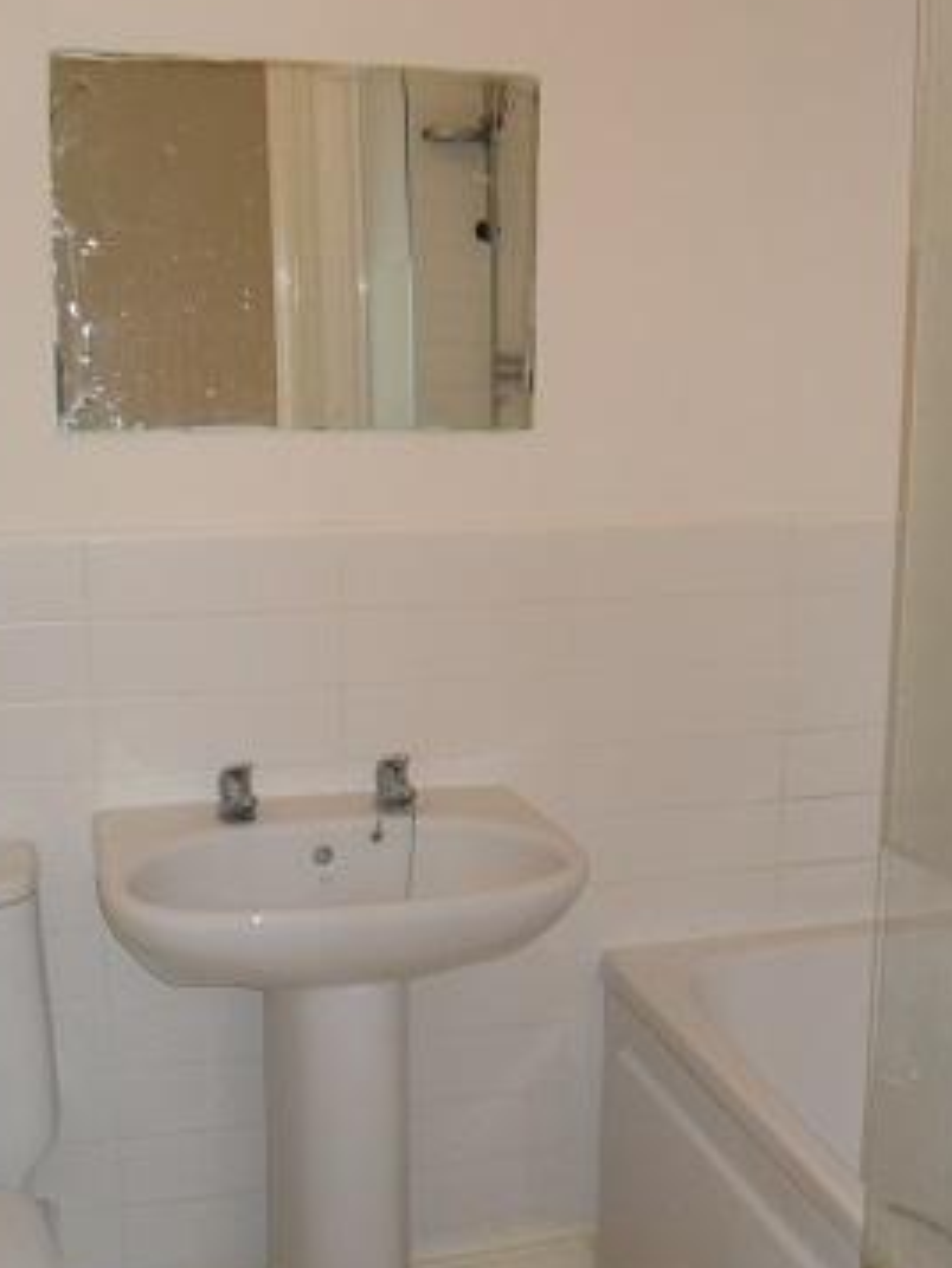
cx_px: 590
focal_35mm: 47
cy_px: 739
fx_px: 1722
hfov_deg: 30.8
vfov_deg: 40.3
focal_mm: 6.2
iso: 200
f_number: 2.8
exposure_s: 1/45
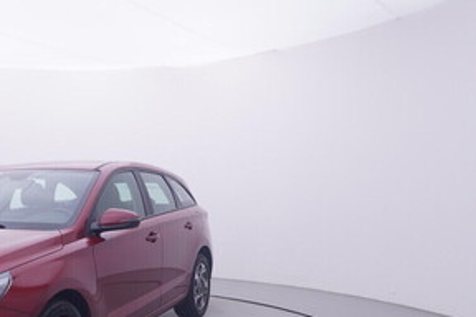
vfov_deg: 30.9
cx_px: 70
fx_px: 568
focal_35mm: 43
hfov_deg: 42.6
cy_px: 224
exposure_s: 1/80
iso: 200
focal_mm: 15
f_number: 5
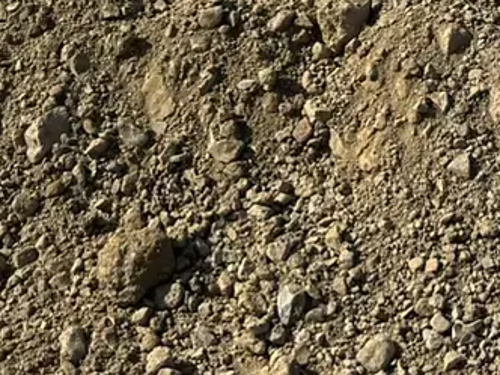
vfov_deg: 9.4
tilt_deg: -2.2
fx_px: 2008
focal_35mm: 139
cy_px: -541
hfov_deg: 13.7
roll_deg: +0.6
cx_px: 631
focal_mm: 6.76
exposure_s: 1/5814
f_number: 1.78
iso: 80
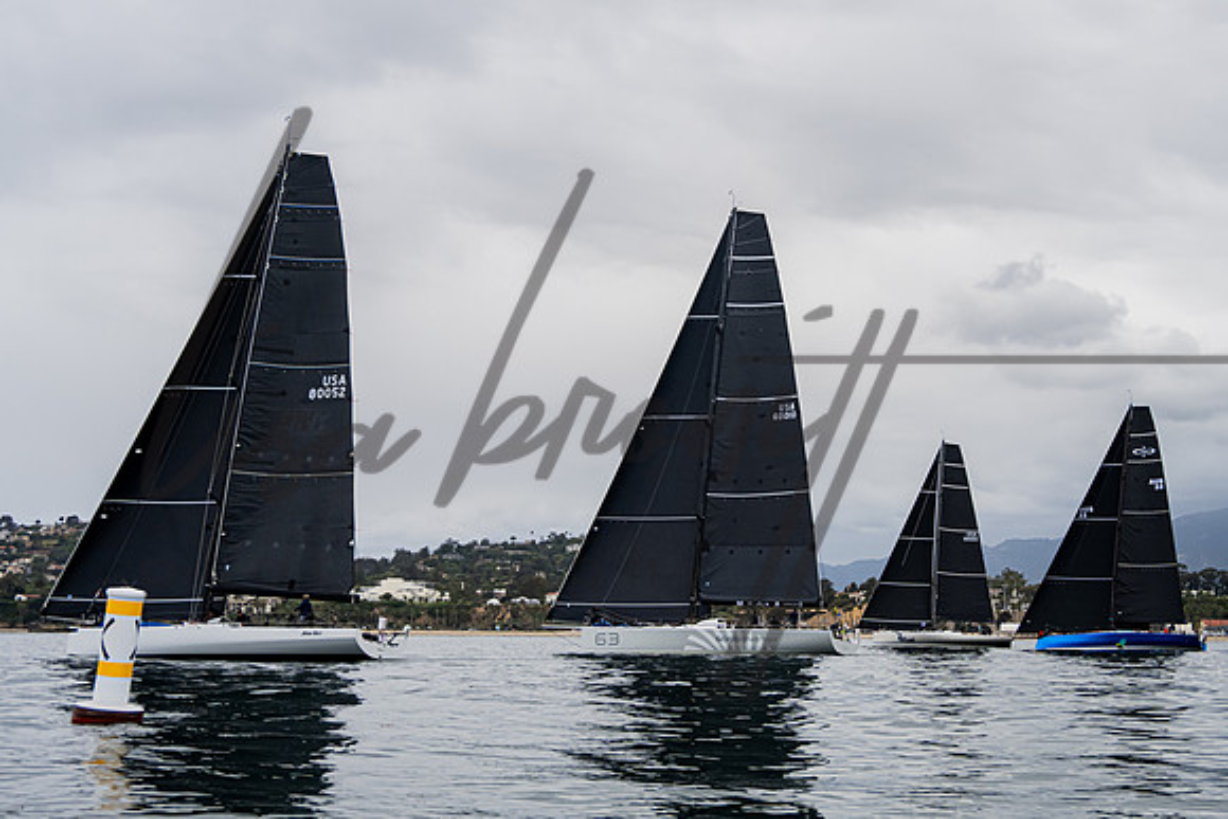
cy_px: 361
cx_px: 744
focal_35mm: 52
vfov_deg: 25.9
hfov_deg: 37.8
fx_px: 1783
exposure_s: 1/2000
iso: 800
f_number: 6.3
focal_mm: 38
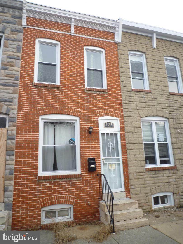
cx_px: 92
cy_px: 122
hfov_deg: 54.9
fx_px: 176
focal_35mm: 25
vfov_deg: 69.4
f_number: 2.8
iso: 80
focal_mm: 4.4
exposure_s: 1/50
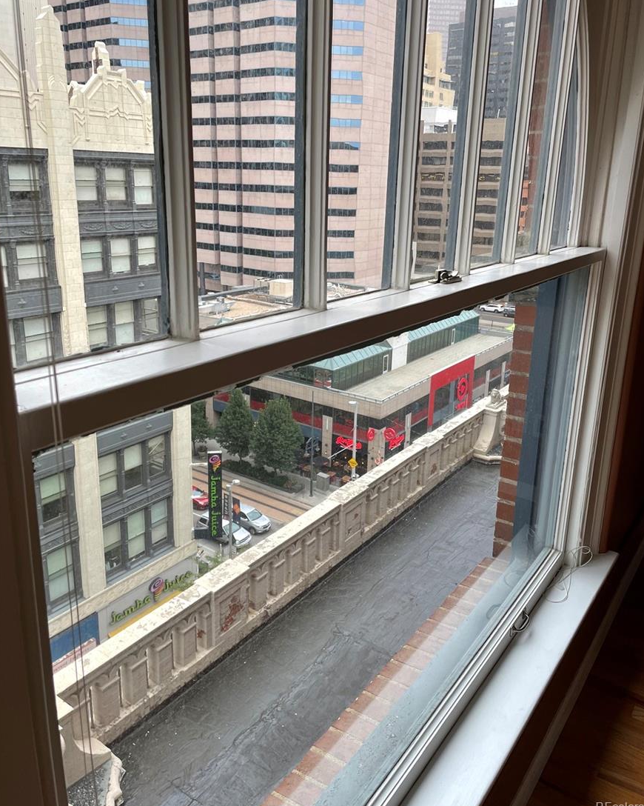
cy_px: 372
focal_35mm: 28
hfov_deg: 51.5
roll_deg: -0.8
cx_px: 329
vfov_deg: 62.1
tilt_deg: -18.1
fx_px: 667
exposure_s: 1/167
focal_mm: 4.2
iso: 32
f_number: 1.6
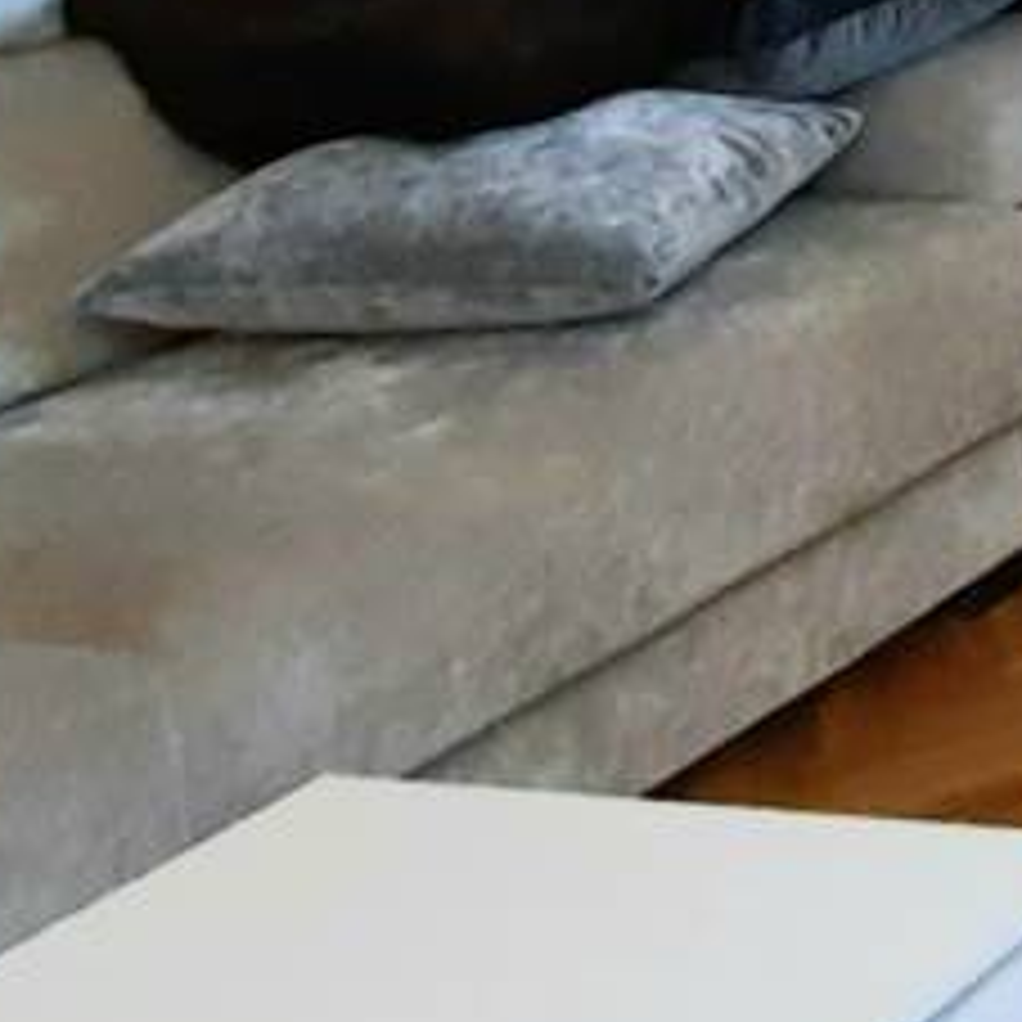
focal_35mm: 76
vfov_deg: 20.6
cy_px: -340
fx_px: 2539
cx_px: 2445
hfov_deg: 14.7
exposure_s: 1/50
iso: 160
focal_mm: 1.74
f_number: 2.2
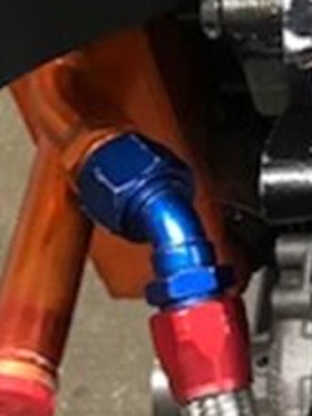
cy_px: 104
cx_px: 729
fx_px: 1585
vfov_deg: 14.9
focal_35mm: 132
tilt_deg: -47.4
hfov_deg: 10.0
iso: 50
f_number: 1.8
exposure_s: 1/17
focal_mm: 3.99
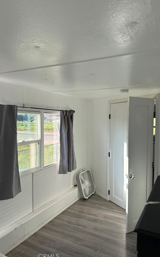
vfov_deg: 70.4
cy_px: 129
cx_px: 84
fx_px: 181
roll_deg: -0.7
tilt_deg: -1.2
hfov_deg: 47.6
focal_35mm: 26
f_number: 1.78
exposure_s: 1/1018
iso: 100
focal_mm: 6.76
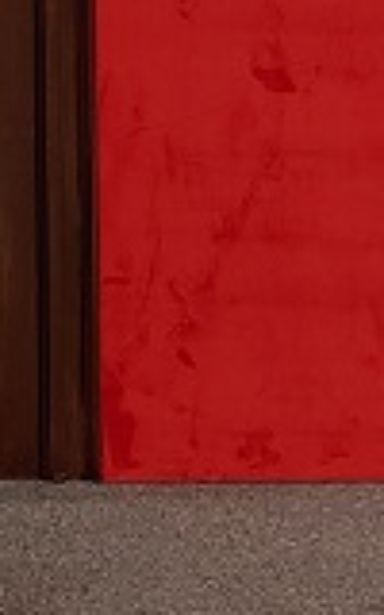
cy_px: -504
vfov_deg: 12.4
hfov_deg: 7.8
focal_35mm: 154
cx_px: -564
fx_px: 2579
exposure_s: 1/60
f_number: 1.8
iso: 150
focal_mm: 4.36
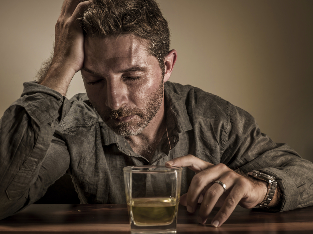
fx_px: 416
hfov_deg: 41.2
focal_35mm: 46
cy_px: 117
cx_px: 156
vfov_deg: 31.5
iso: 200
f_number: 4.5
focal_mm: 23
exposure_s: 1/80
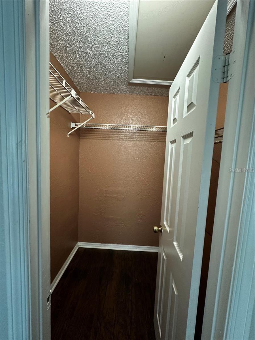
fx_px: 138
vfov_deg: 102.1
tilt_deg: -4.3
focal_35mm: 14
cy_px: 170
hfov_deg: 85.7
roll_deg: -4.5
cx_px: 128
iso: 320
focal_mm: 2.22
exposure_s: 1/60
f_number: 2.2
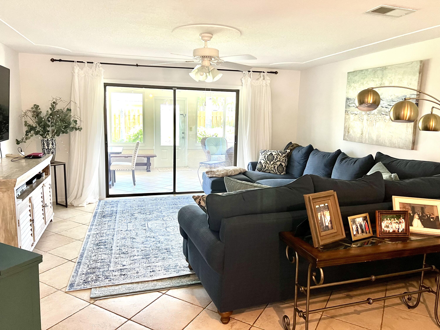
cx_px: 220
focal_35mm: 26
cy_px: 165
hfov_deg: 67.3
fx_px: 330
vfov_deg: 53.1
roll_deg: -1.8
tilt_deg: -8.7
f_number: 1.5
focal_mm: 5.7
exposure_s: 1/60
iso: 200
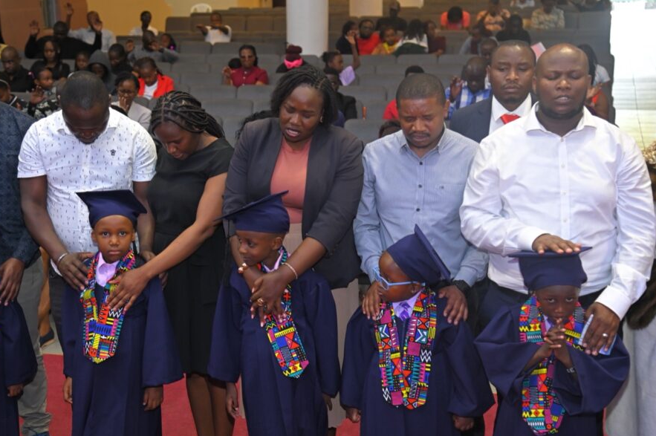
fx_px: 1056
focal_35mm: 58
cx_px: 287
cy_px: 205
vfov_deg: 23.3
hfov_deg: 34.5
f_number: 4
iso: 1600
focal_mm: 50
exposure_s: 1/160
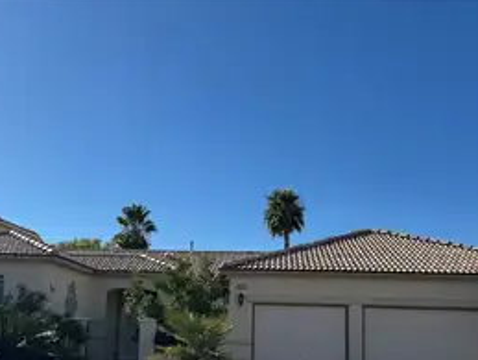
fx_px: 512
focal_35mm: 37
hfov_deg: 50.1
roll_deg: -1.8
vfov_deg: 37.8
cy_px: 270
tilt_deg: +6.3
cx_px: 225
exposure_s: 1/5814
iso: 80
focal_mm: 6.76
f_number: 1.78
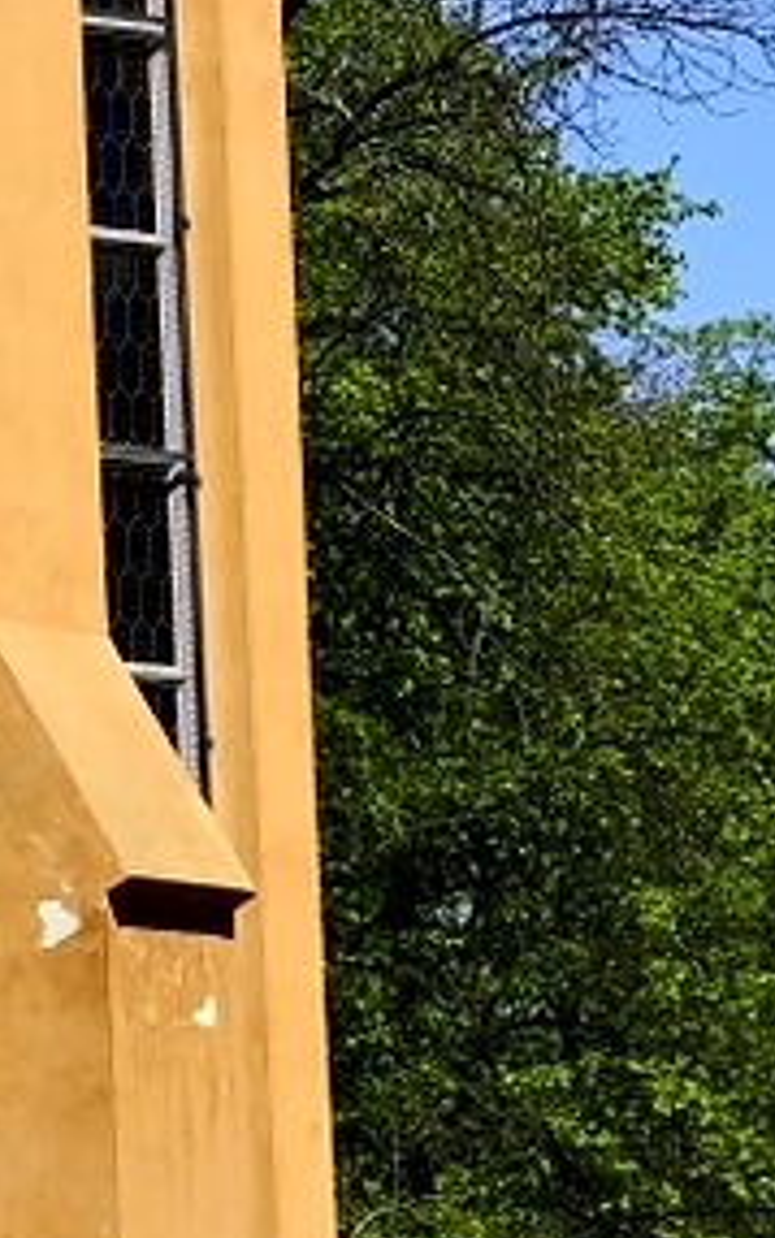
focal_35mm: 371
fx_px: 12525
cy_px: -1086
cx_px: -2026
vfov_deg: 5.6
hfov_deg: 3.4
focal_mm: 62.9
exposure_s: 1/550
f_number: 5.6
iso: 100
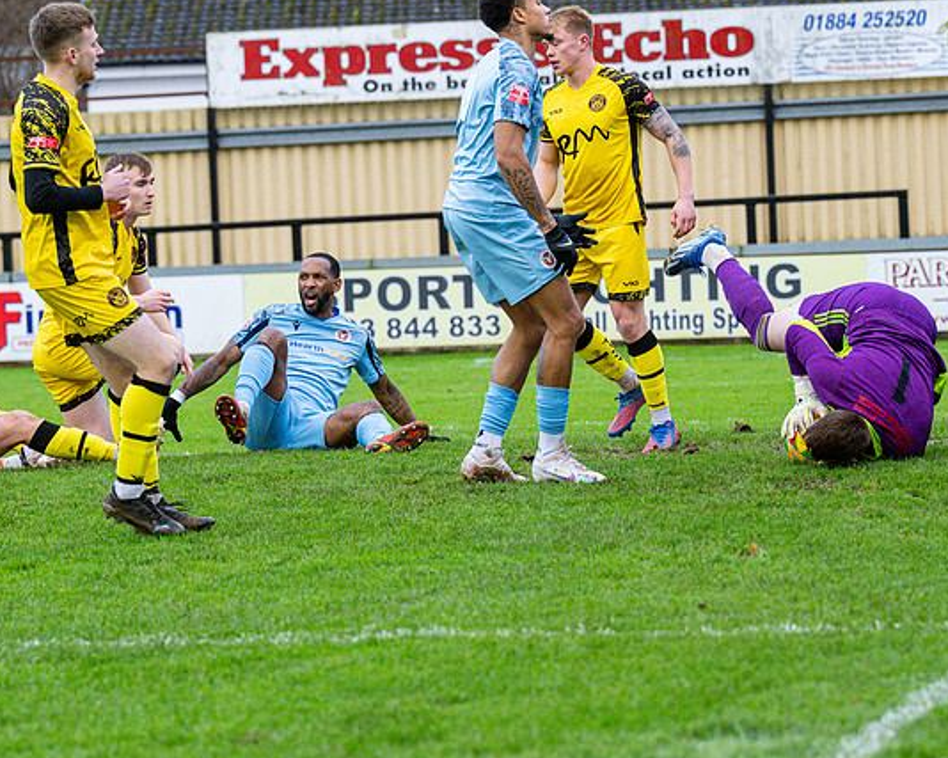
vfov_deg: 6.9
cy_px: 631
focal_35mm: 224
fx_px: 6284
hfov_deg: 8.6
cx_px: 484
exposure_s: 1/1250
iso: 2000
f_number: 4
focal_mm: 115
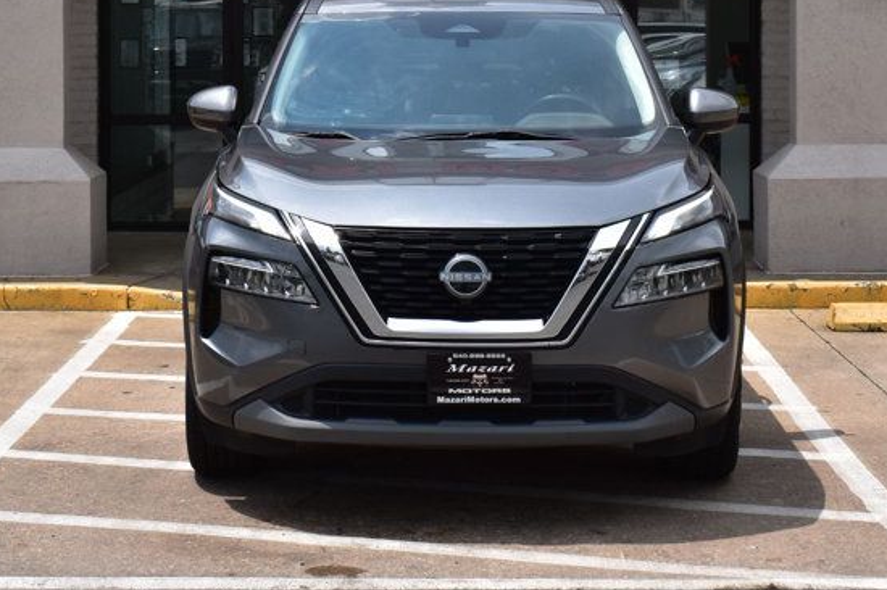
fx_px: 2339
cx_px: 423
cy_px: 63
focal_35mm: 95
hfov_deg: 21.5
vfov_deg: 14.2
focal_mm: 34
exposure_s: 1/500
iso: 250
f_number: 11
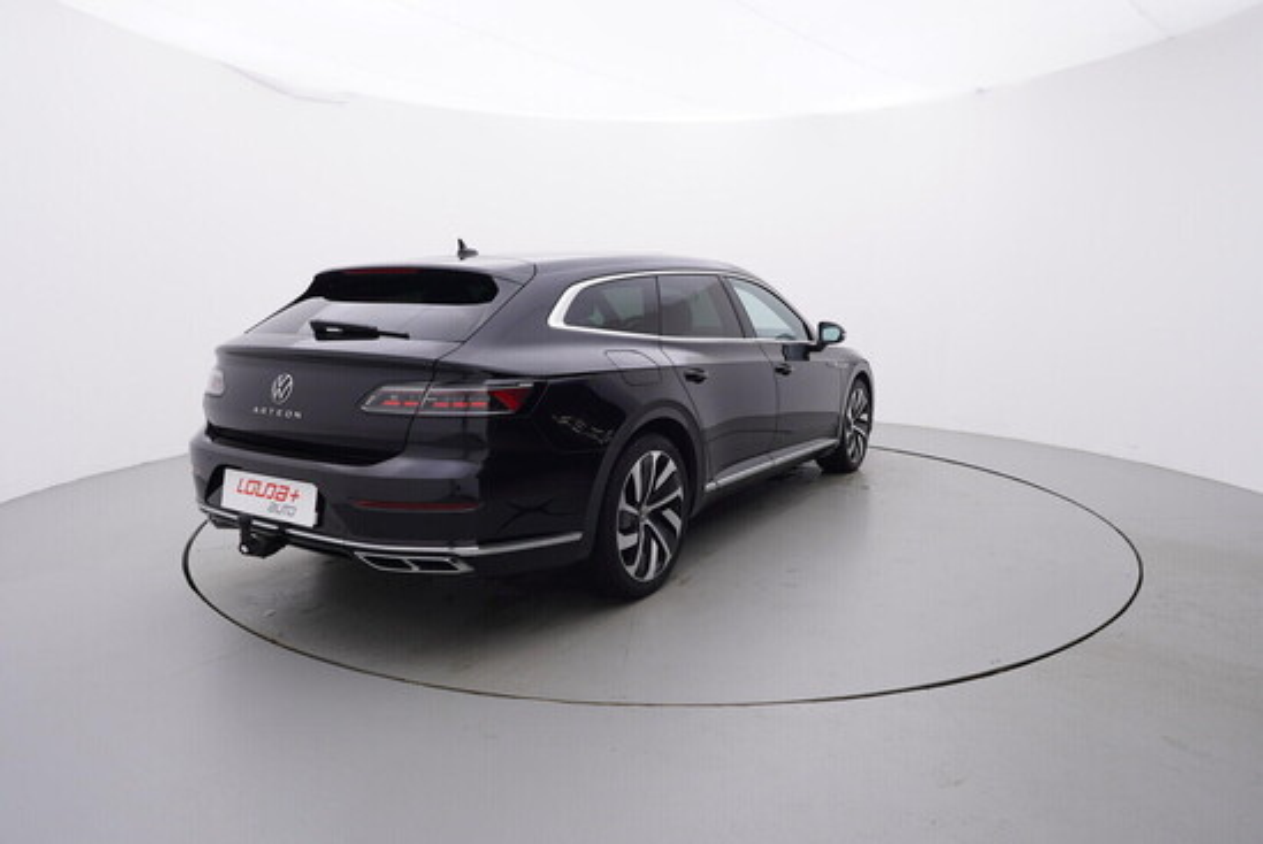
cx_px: 632
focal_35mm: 22
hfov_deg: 77.3
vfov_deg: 56.2
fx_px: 790
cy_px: 422
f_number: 5
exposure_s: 1/80
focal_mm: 15
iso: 200
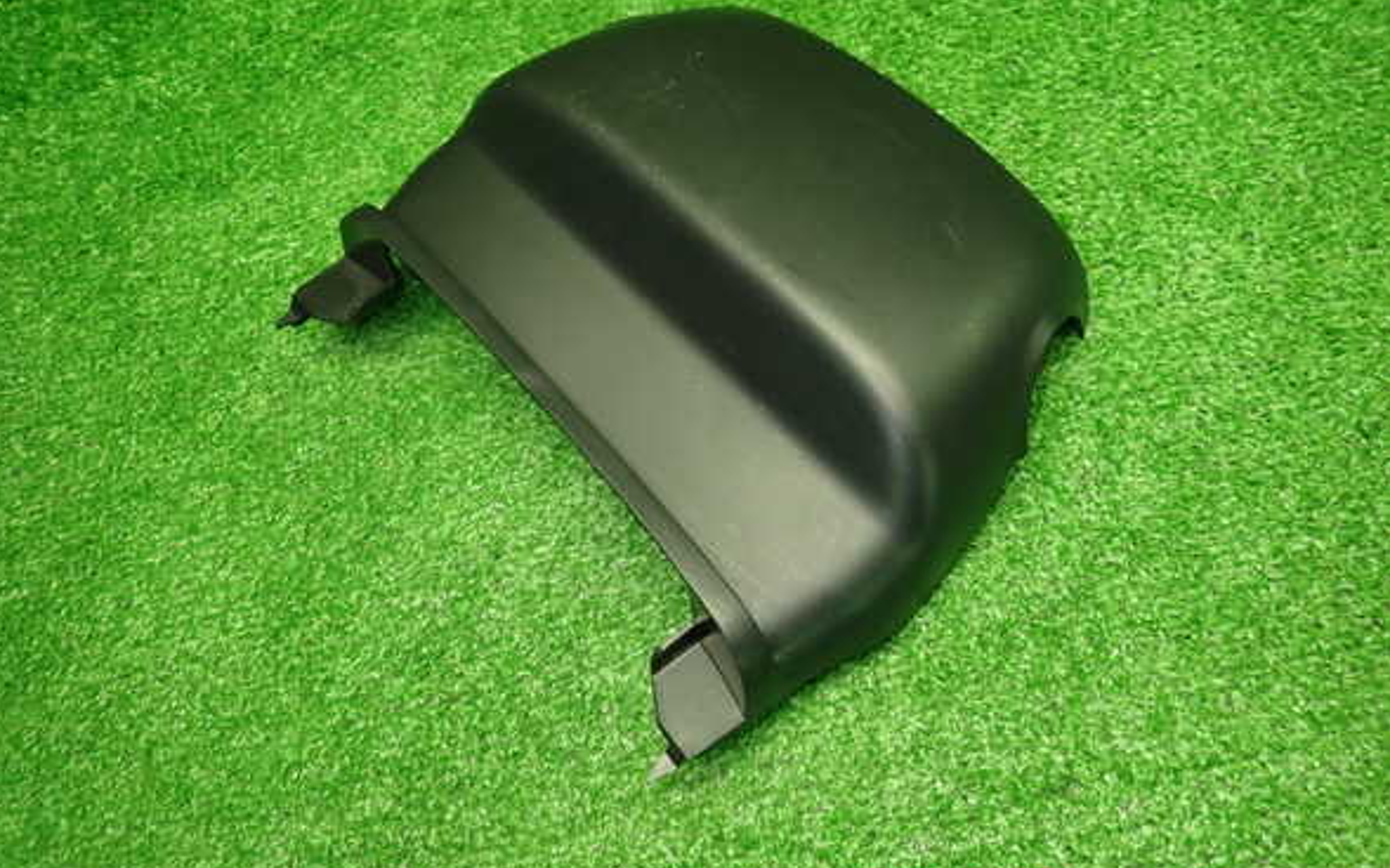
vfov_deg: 46.0
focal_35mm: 27
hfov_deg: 68.4
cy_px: 394
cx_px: 694
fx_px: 1023
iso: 200
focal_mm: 4.5
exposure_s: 1/30
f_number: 2
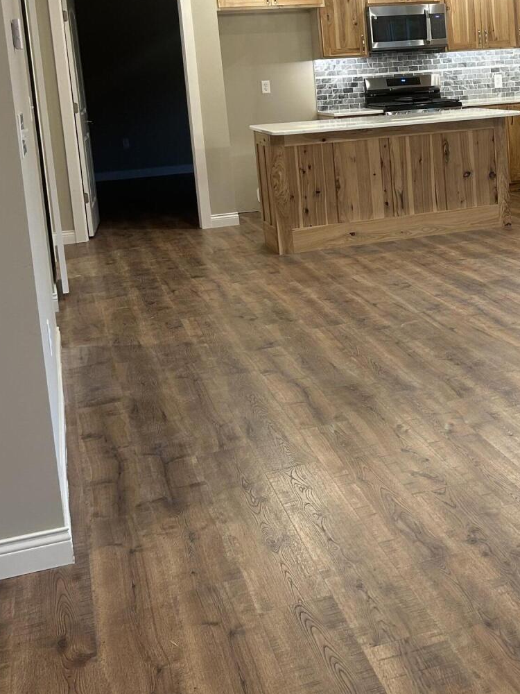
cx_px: 477
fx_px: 1042
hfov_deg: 27.0
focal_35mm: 52
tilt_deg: -9.0
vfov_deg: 36.2
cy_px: 196
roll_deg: +1.7
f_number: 1.5
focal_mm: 5.7
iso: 100
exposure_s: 1/60
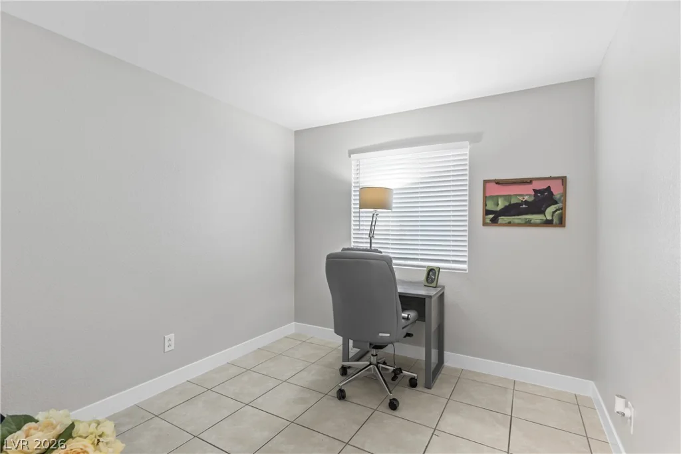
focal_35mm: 17
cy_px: 227
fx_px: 322
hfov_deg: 93.3
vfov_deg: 70.5
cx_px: 340
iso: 400
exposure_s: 2
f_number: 8
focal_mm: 17
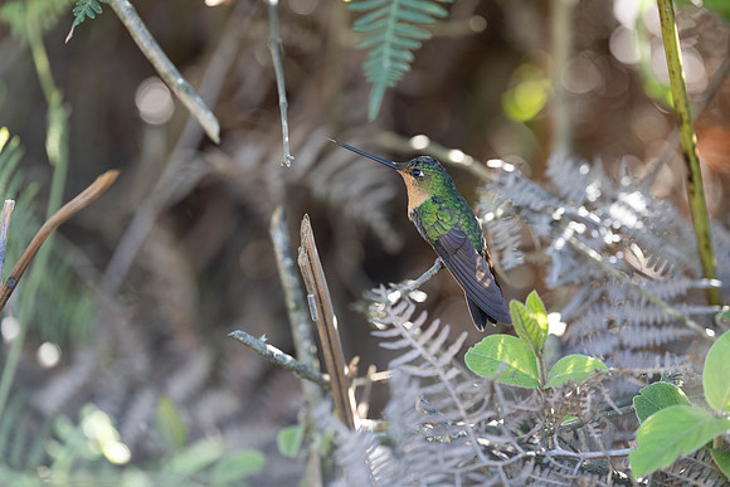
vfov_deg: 3.4
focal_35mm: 400
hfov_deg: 5.2
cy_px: 244
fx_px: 8113
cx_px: 365
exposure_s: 1/400
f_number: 3.5
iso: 1000
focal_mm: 400
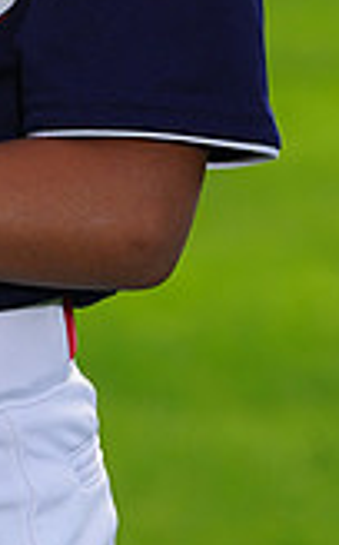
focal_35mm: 848
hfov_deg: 1.5
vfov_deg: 2.5
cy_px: -306
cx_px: -91
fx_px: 12579
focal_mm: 235
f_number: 8
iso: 200
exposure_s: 1/250
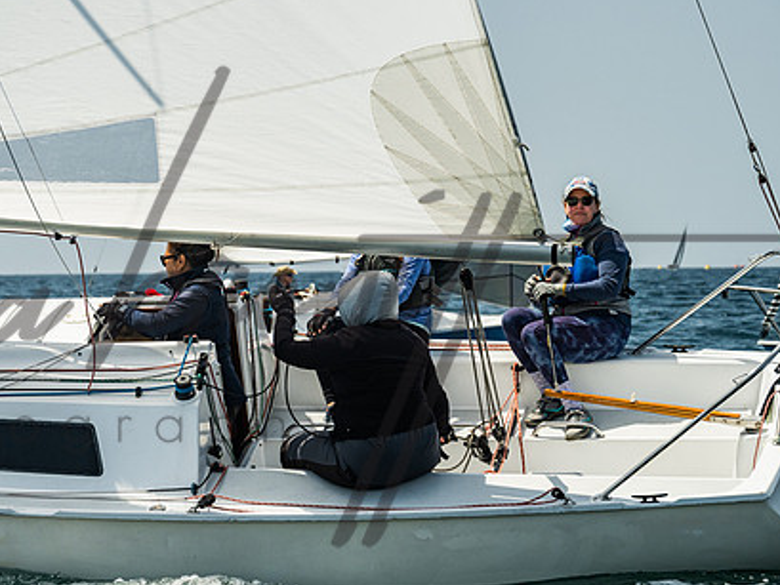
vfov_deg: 9.4
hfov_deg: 12.5
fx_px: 3561
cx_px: 277
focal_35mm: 158
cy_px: 263
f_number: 6.3
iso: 320
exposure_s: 1/1250
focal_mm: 110
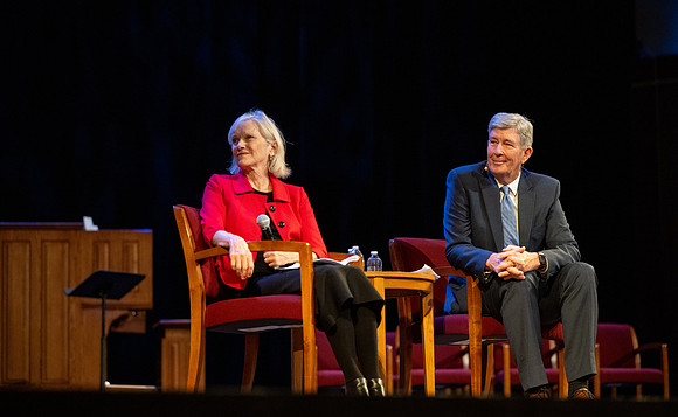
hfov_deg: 19.5
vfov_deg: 12.0
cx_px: 339
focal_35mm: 107
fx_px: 1977
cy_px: 226
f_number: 2.8
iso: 4000
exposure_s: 1/500
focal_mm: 105
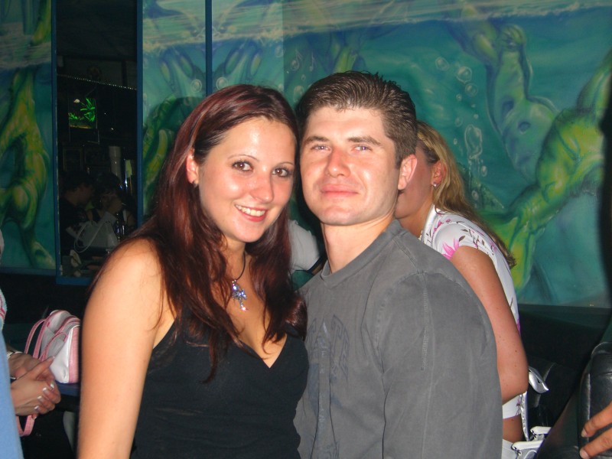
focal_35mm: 46
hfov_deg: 41.2
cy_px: 230
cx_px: 306
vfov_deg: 31.5
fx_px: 813
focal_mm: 9.5
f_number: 3.1
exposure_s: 1/60
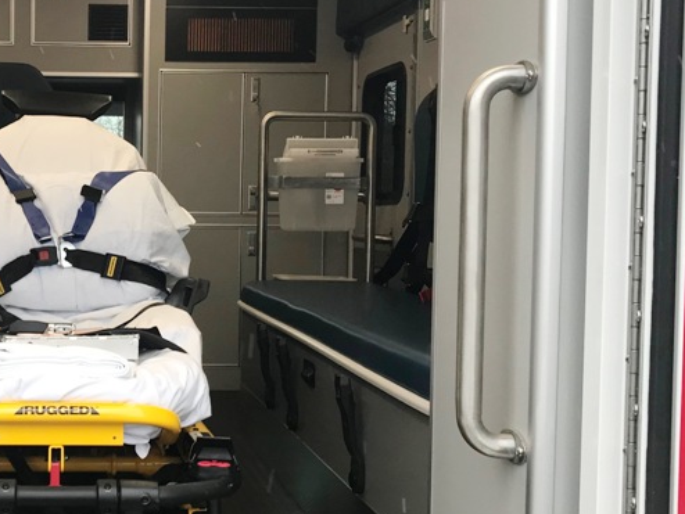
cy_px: 256
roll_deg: +0.3
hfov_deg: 31.9
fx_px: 1148
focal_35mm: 58
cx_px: 90
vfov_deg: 25.3
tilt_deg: -0.1
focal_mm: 3.99
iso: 32
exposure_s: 1/138
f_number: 1.8
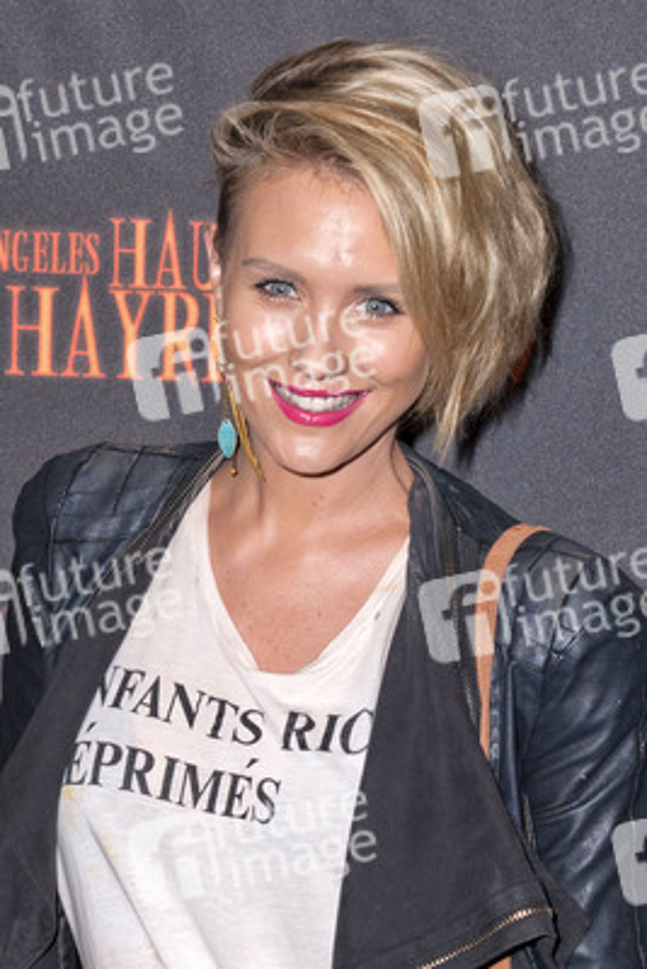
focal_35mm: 52
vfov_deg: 38.2
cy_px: 484
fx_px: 1401
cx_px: 324
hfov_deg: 26.0
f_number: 4.5
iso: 400
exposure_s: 1/400
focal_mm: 52
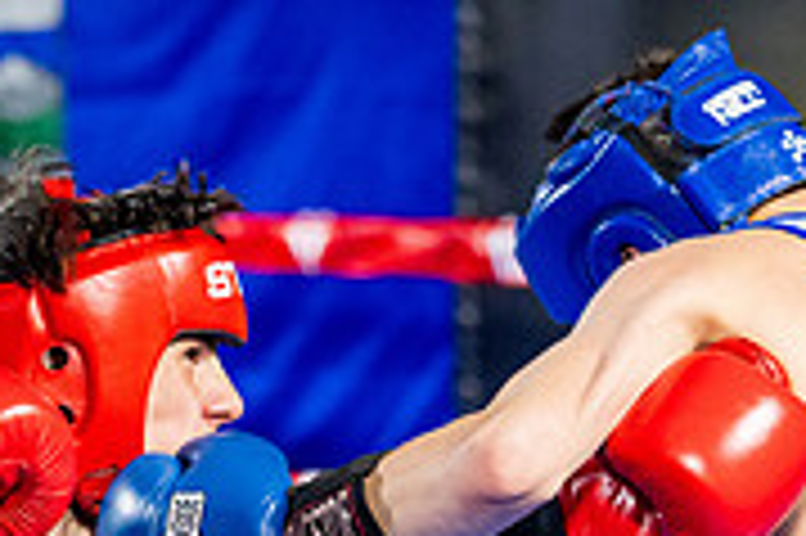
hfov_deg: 8.0
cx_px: 126
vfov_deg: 5.3
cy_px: 763
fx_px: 5726
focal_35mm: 256
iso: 4000
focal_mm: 79
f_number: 2
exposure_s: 1/1000
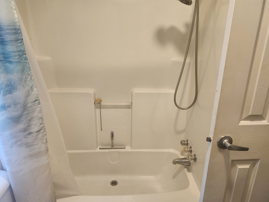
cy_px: 101
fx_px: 179
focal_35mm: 23
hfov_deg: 73.9
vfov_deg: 58.9
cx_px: 134
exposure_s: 1/120
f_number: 1.8
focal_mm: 5.54
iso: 500
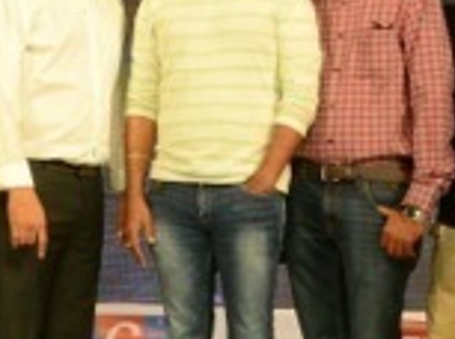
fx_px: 2166
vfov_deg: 8.9
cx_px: -68
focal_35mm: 165
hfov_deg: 11.8
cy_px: 158
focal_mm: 25
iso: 1250
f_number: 8
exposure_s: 1/125
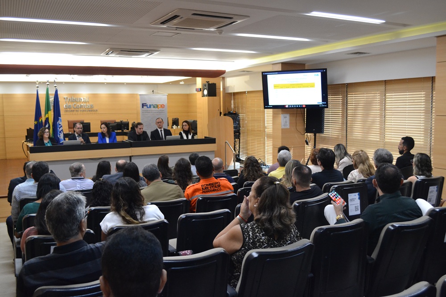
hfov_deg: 57.2
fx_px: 409
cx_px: 223
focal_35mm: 33
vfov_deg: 39.9
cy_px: 148
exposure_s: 1/80
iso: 1600
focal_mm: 22
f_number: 4.5
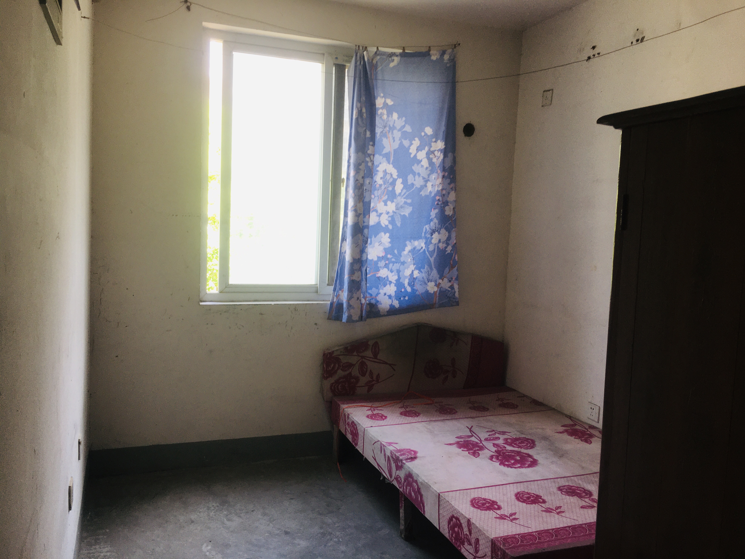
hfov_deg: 61.7
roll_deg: -2.2
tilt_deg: -5.3
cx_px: 372
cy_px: 280
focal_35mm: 29
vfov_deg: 48.2
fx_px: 624
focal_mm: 4.15
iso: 32
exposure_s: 1/50
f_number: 2.2
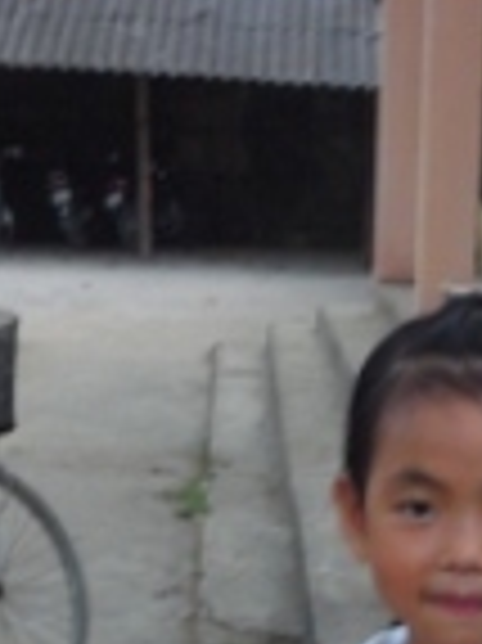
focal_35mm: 105
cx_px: 459
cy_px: 991
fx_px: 1952
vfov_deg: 16.8
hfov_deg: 13.9
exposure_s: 1/45
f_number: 3.7
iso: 100
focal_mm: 5.7
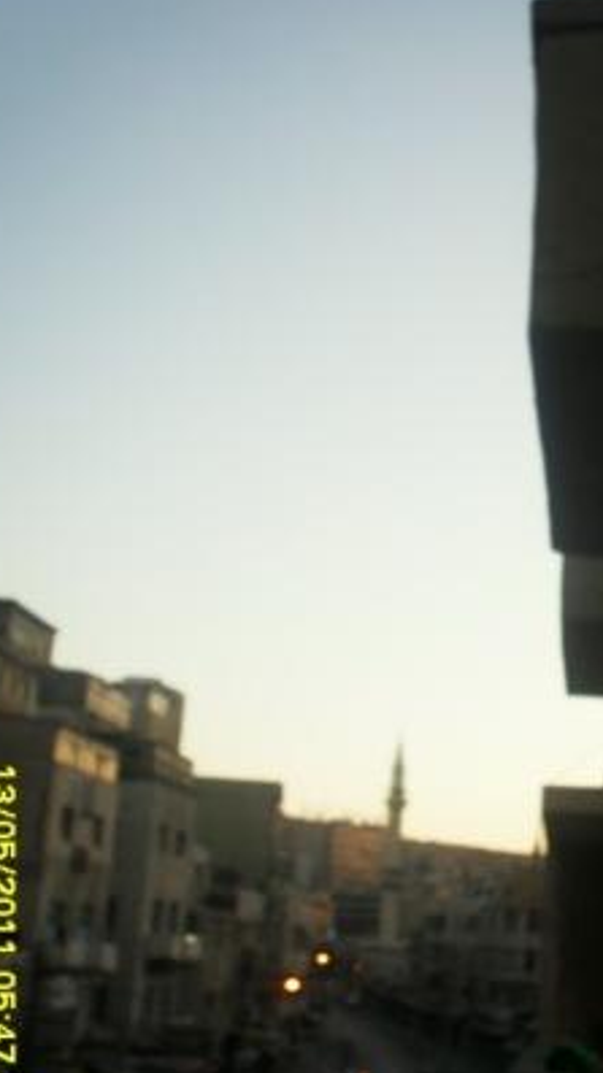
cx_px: 370
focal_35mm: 43
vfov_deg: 47.3
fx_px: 1224
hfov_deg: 27.6
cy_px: 570
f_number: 3.2
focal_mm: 6.3
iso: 100
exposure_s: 1/125
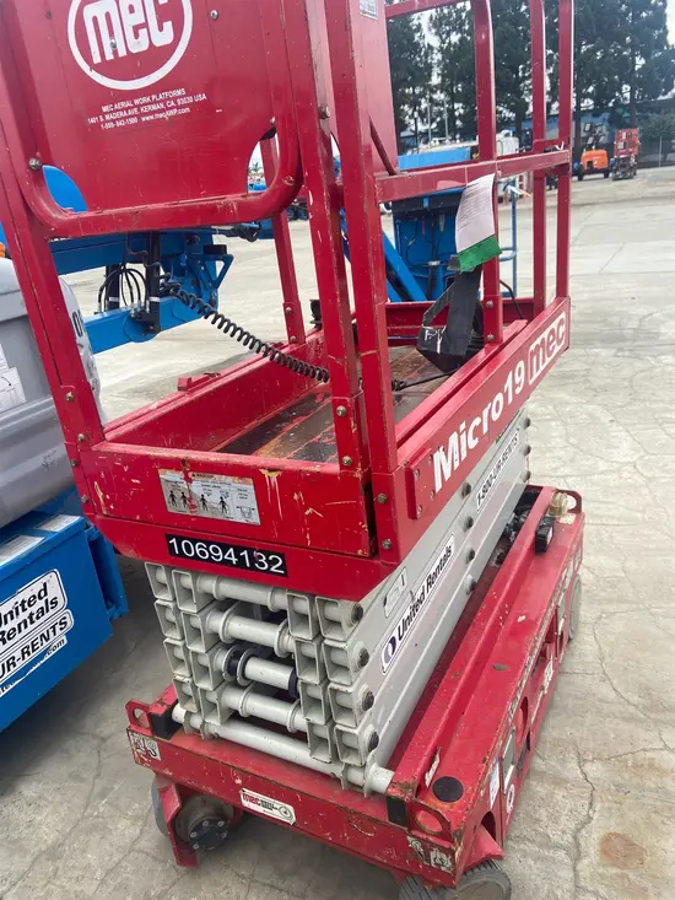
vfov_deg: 67.3
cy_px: 450
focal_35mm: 26
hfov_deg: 53.1
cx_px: 338
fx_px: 676
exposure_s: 1/121
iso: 32
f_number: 1.8
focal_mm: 4.25
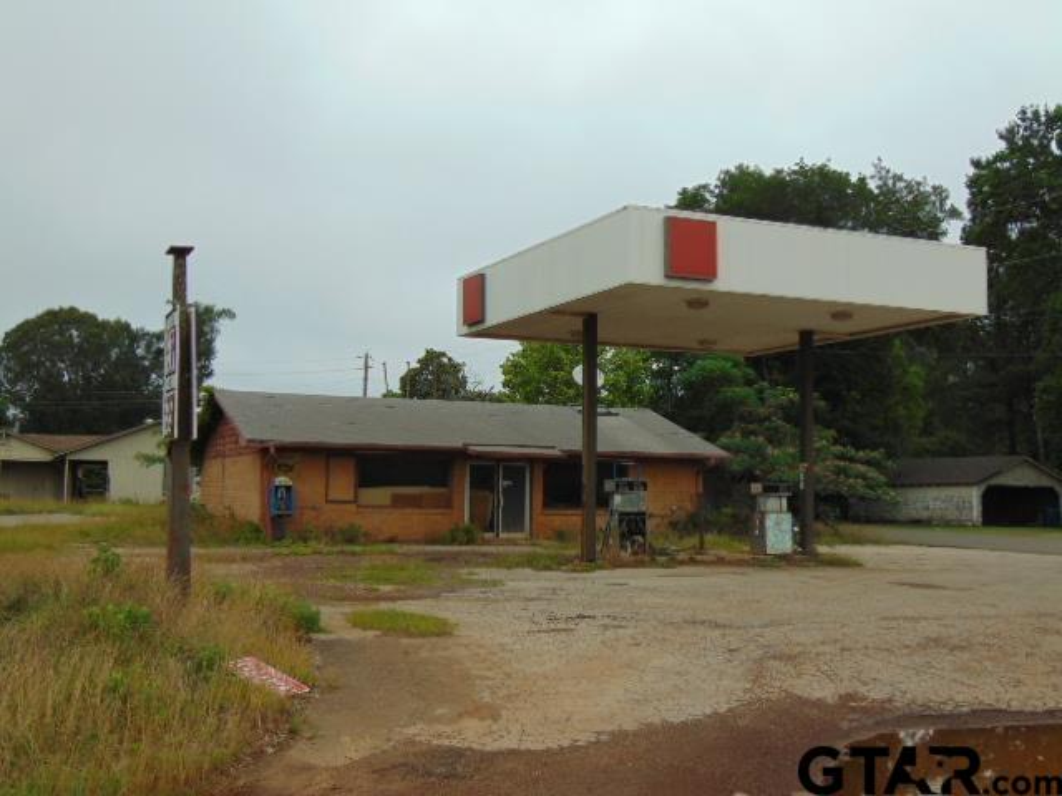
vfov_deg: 34.3
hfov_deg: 44.8
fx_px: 1289
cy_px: 398
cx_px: 531
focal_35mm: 42
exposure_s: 1/800
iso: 80
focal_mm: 7.6
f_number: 3.3
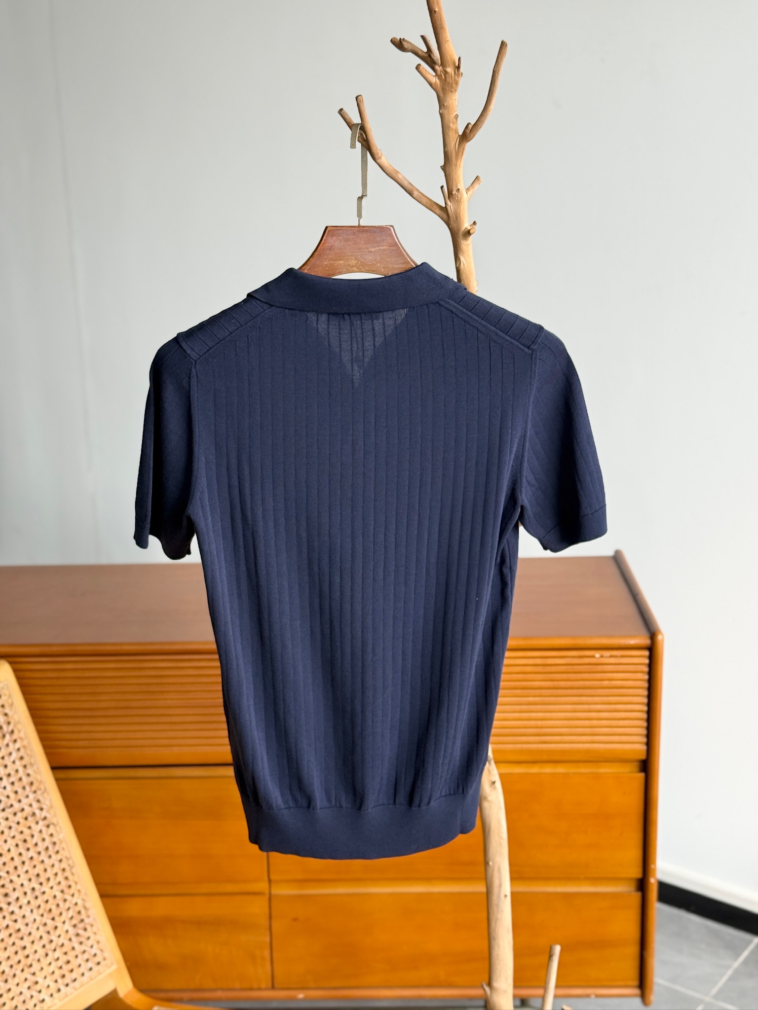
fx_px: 1401
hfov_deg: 30.3
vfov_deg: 39.7
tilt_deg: -14.3
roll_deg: +0.5
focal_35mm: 48
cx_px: 379
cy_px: 505
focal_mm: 6.76
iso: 80
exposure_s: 1/121
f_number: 1.78
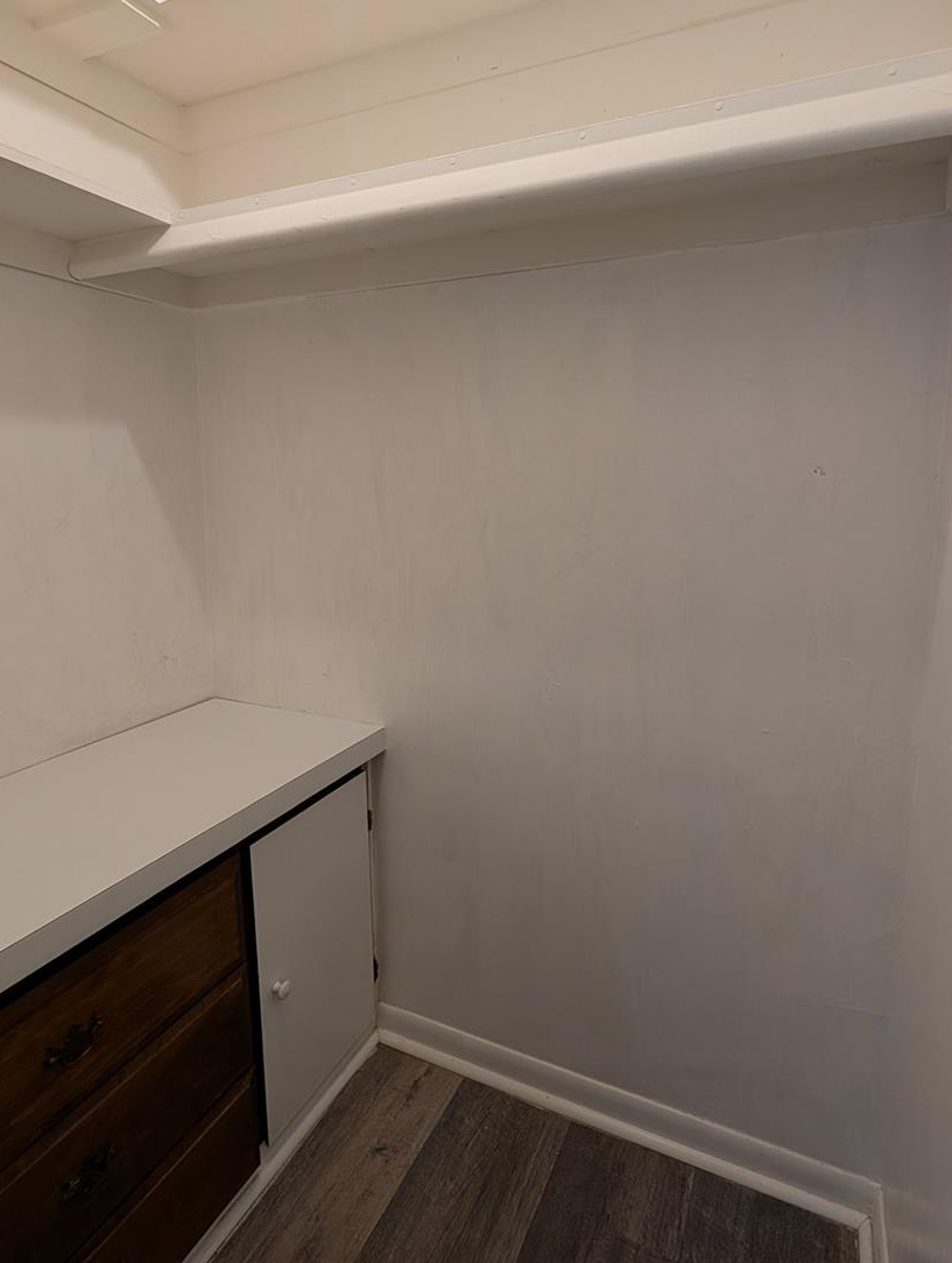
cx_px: 521
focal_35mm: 17
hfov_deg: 74.7
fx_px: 621
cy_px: 559
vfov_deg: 90.5
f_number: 1.7
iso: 96
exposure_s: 1/120
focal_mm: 2.02
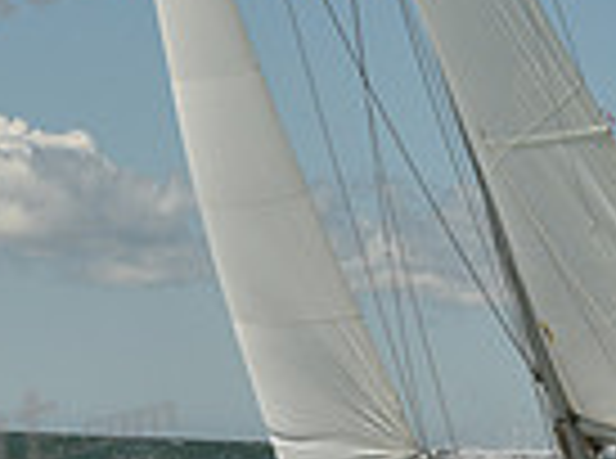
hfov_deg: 6.9
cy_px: -274
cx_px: 411
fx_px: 5076
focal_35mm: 286
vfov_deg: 5.1
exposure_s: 1/800
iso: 320
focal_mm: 70
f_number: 14
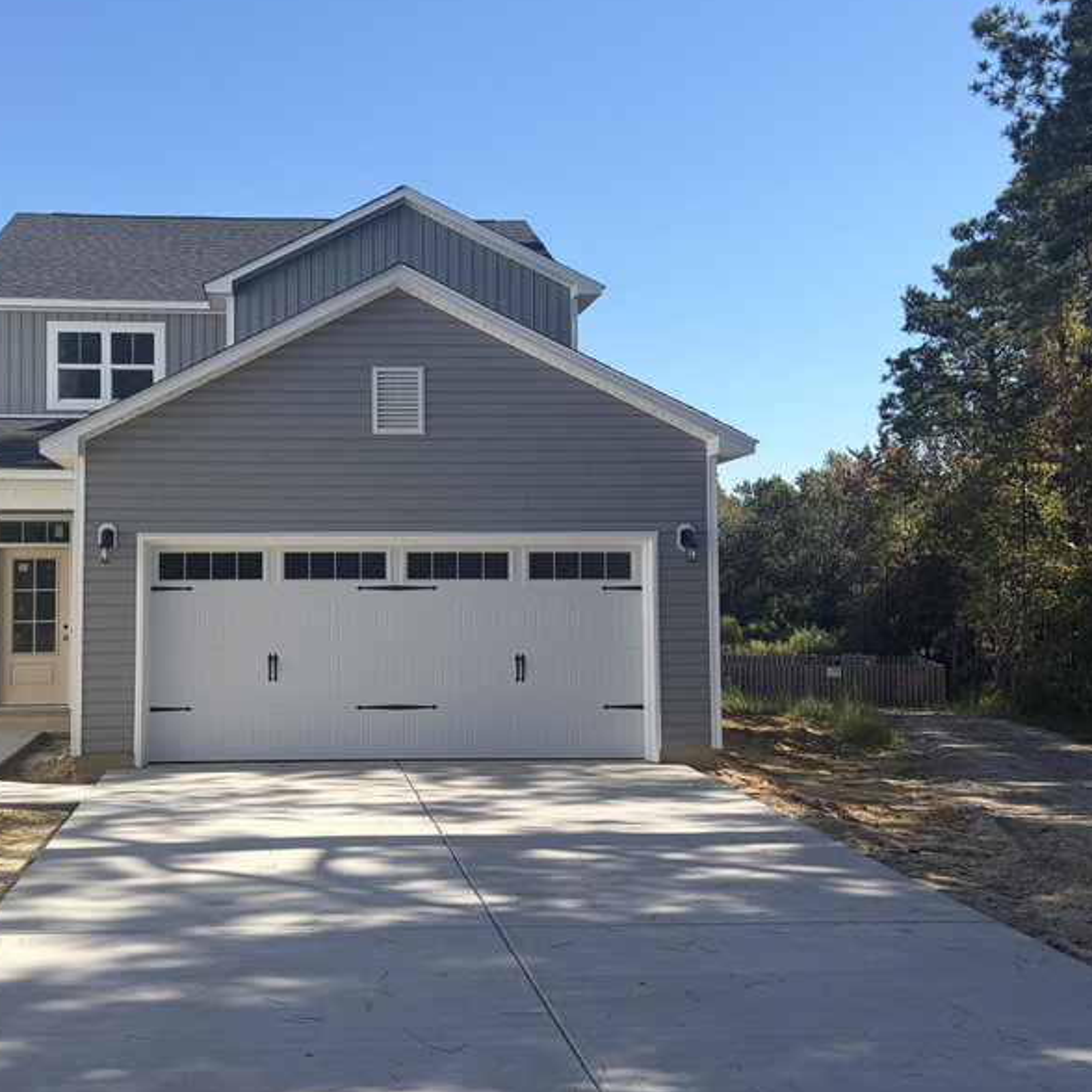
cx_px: 358
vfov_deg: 41.8
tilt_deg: +4.5
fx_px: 1428
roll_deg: +0.4
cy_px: 507
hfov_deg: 41.3
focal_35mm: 40
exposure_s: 1/2747
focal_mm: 5.96
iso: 50
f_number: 1.6
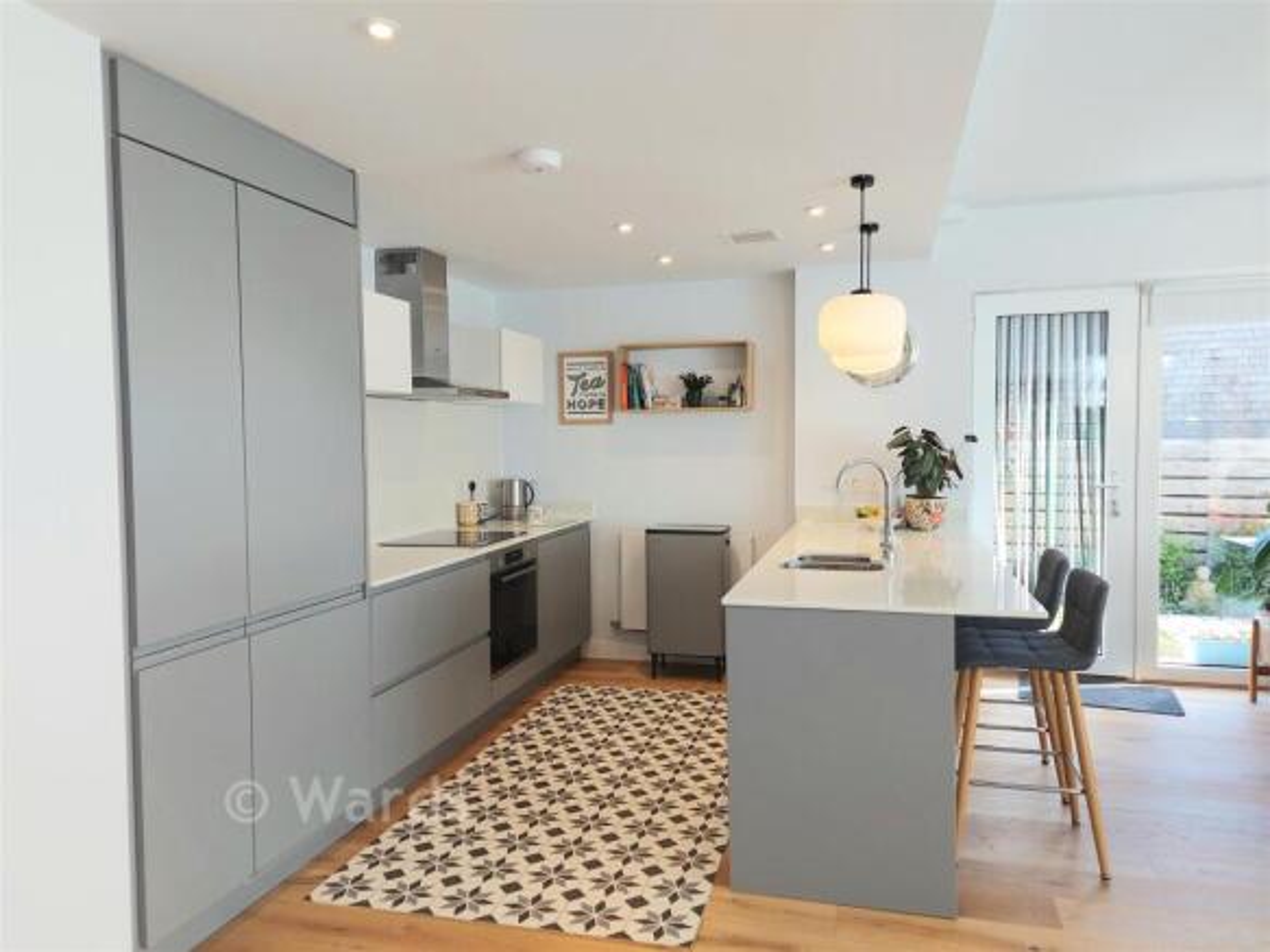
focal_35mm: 24
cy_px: 476
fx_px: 880
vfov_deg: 56.8
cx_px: 635
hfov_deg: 71.6
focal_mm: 5.23
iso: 40
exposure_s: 1/50
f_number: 1.8
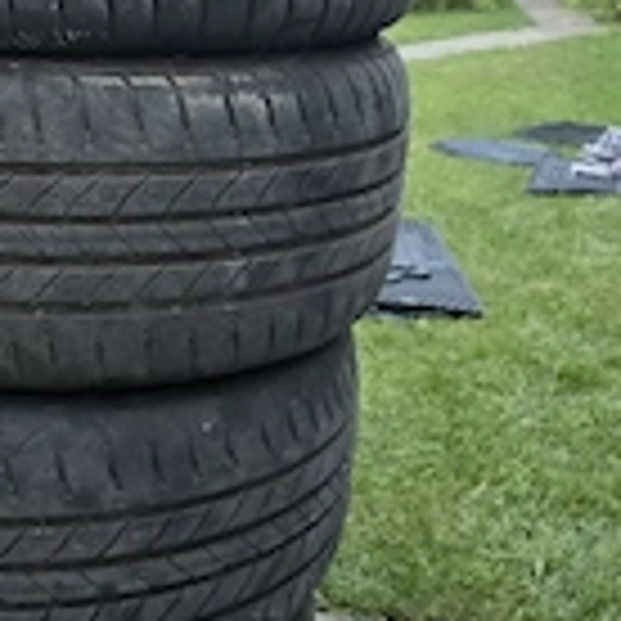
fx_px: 1197
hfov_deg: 27.5
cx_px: 9
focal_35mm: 59
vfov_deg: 28.9
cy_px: 202
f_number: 1.7
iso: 250
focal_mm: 6.3
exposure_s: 1/100
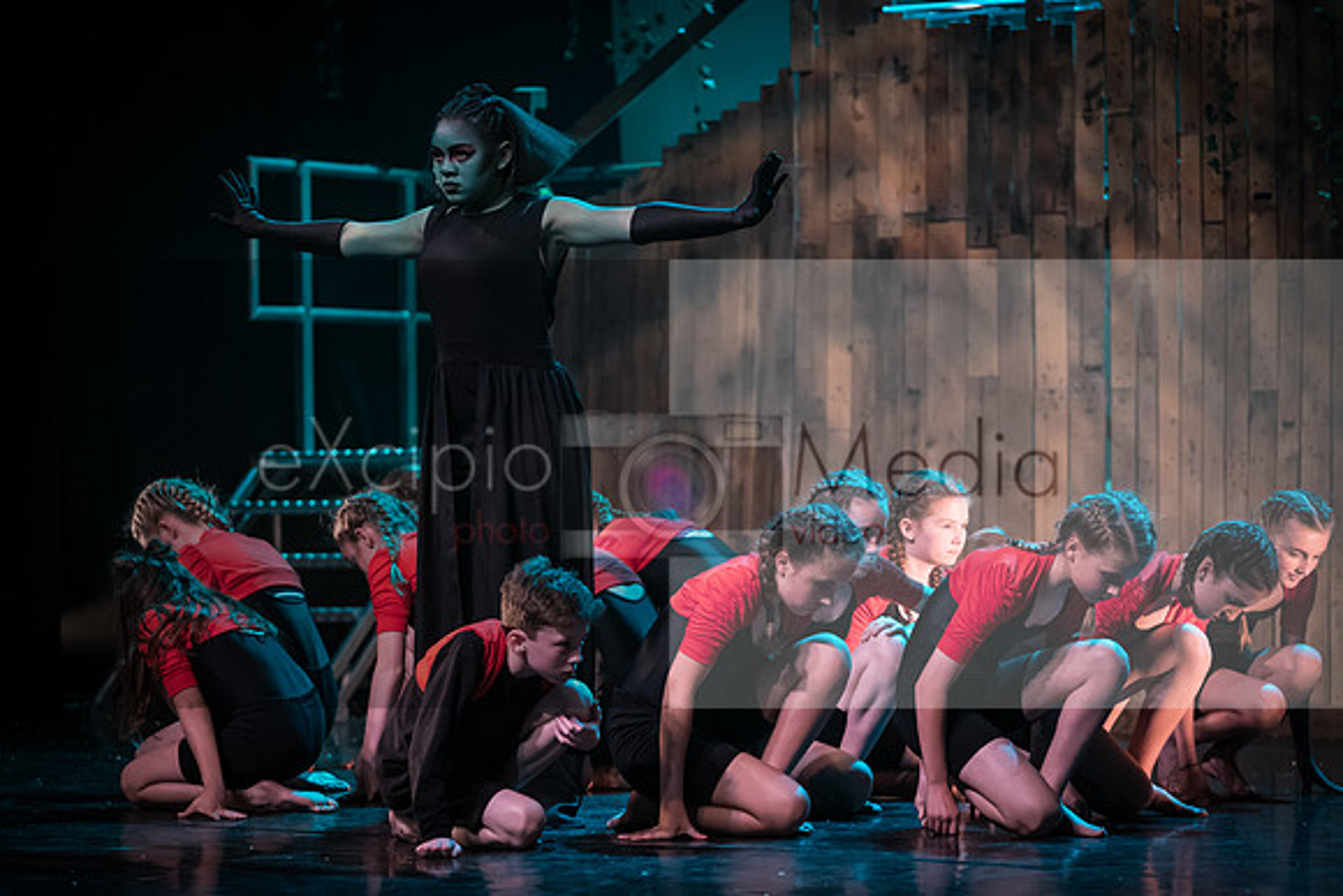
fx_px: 4382
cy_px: 466
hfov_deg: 17.4
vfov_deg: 11.7
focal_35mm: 117
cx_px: 698
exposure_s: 1/125
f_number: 2.8
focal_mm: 113
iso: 5000
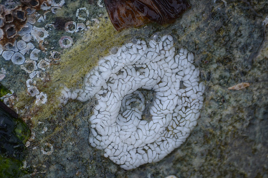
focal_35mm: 450
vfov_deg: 3.0
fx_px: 3343
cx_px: 134
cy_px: 89
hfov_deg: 4.6
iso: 500
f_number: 5.6
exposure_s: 1/1000
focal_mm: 300
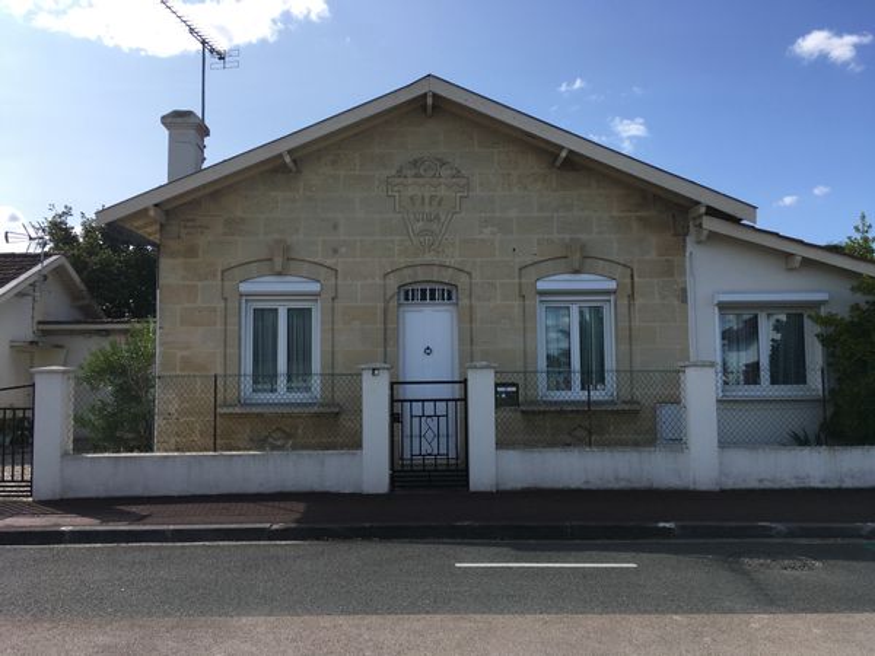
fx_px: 733
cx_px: 438
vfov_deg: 48.2
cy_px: 328
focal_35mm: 29
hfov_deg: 61.7
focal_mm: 4.15
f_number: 2.2
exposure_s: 1/1399
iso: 25
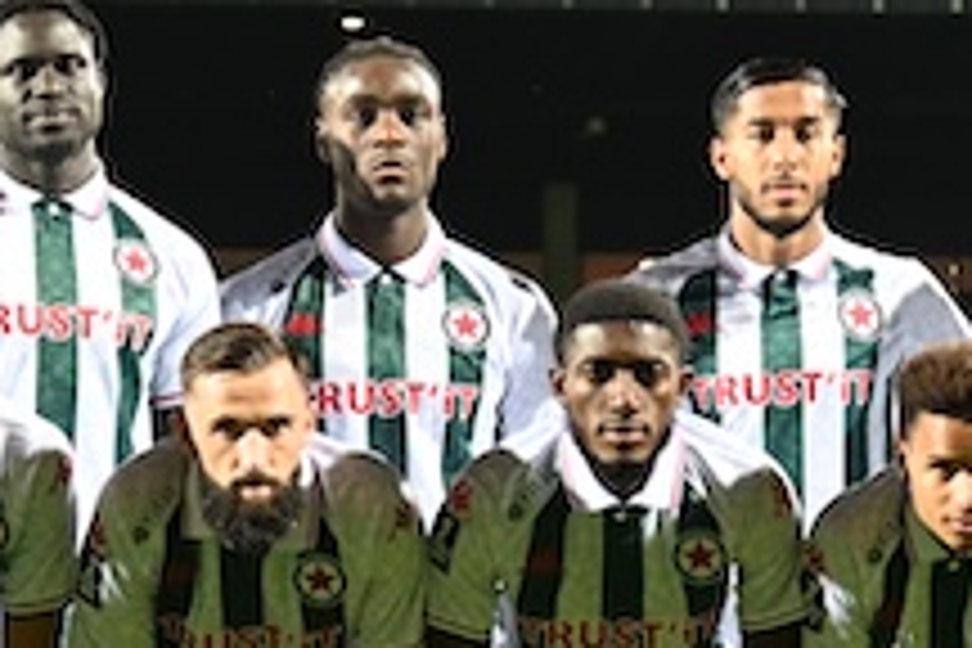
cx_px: 490
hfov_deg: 8.0
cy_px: 547
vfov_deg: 5.3
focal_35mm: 258
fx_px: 6965
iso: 1600
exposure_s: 1/100
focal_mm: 58
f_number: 4.5
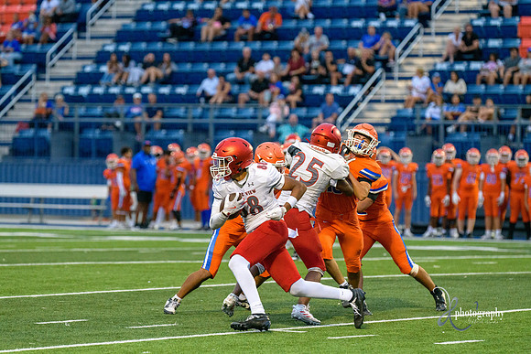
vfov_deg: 6.5
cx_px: 266
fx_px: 3098
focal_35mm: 210
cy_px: 177
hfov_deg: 9.8
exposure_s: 1/2000
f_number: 3.5
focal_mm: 210
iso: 2200
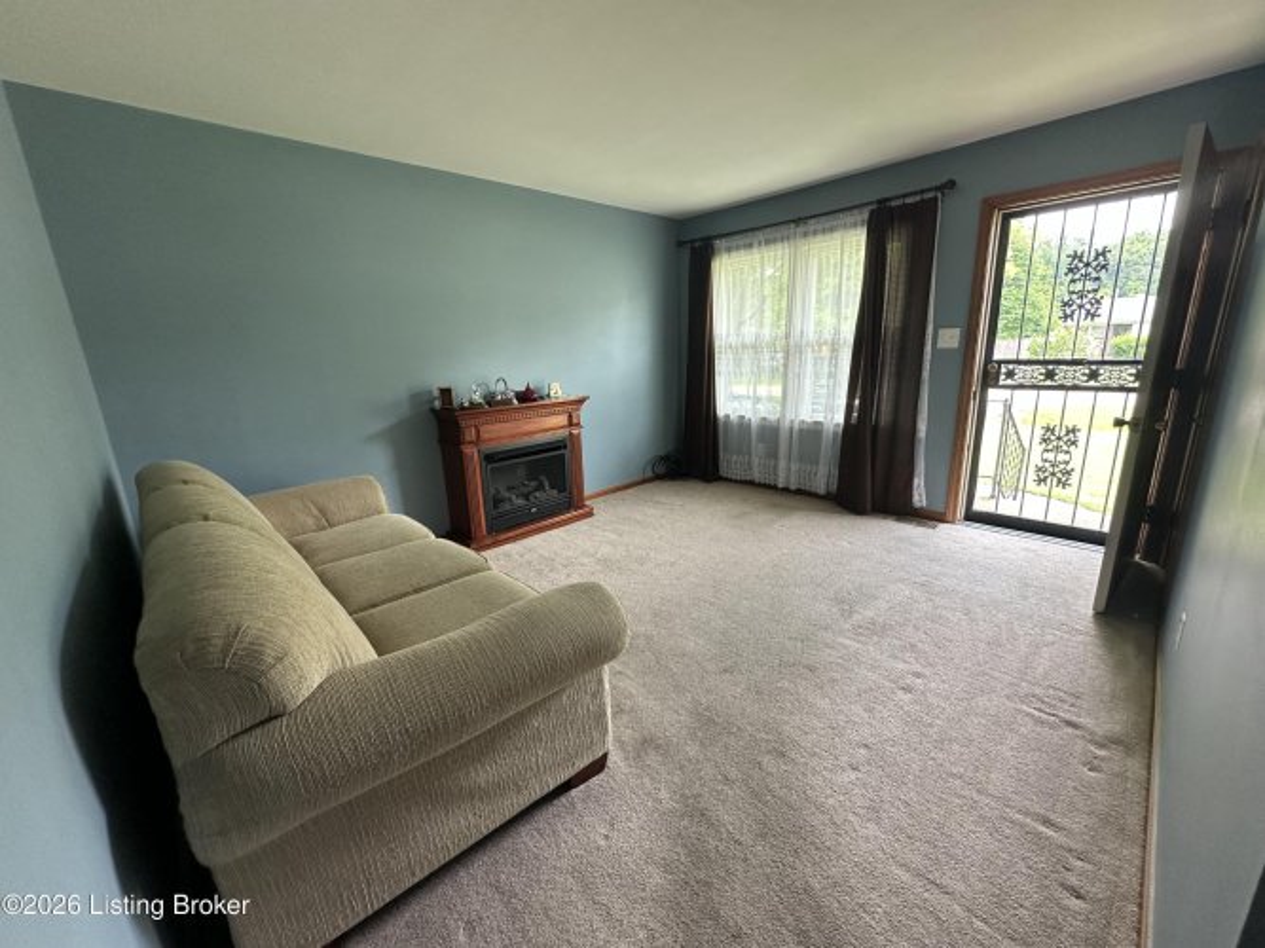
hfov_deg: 102.1
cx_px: 632
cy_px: 474
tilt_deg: -14.3
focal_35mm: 14
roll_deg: +2.3
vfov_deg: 85.7
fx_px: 512
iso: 160
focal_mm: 2.22
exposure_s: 1/99
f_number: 2.2
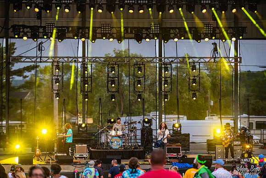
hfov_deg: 10.3
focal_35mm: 200
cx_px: 133
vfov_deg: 6.9
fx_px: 1478
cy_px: 89
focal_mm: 200
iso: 500
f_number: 4
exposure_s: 1/250
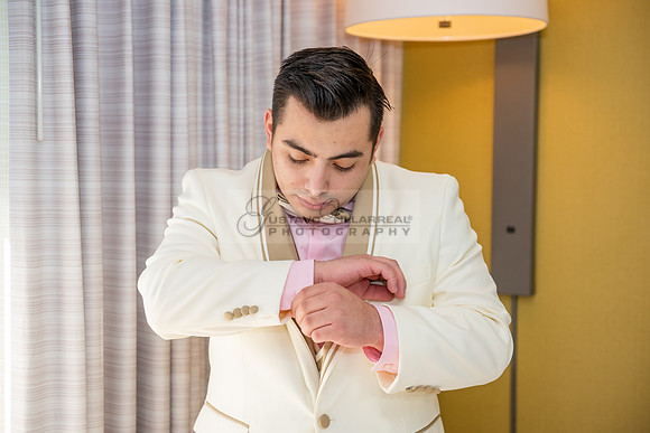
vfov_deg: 23.4
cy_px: 216
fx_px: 1047
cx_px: 325
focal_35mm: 58
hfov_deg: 34.5
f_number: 3.5
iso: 500
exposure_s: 1/250
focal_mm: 58
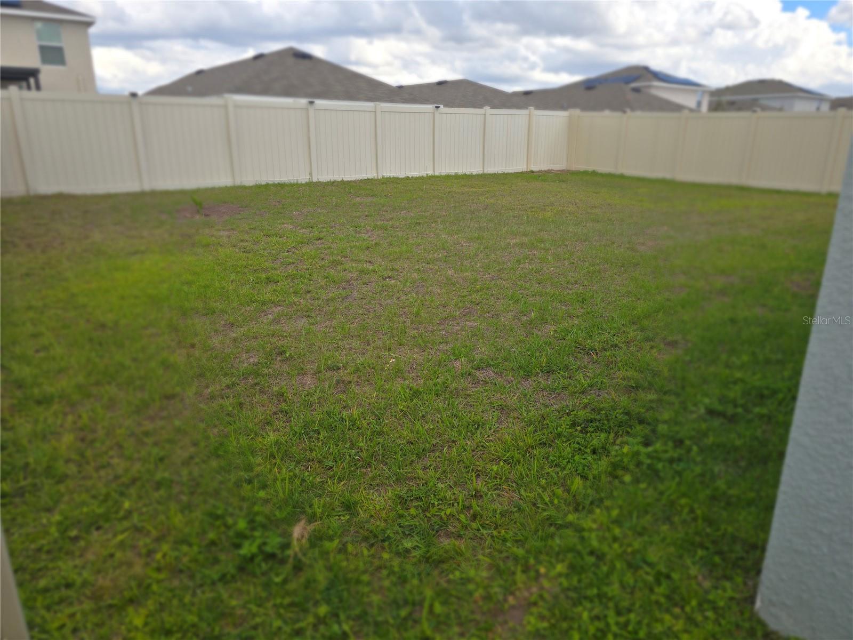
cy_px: 320
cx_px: 426
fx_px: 567
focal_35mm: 23
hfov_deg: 73.9
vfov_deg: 58.9
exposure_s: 1/434
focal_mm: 6.3
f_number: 1.7
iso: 12
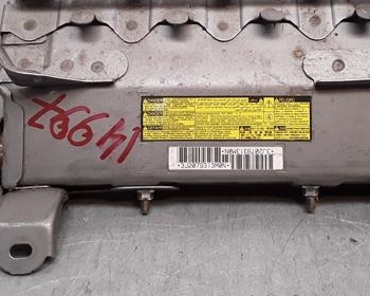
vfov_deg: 29.9
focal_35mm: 50
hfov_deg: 37.3
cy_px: 84
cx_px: 204
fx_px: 548
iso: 64
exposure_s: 1/100
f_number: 1.9
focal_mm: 2.91
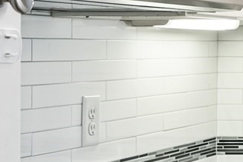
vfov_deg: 10.5
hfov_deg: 11.8
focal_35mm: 130
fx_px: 877
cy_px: 42
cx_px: 640
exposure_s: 1/5
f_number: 7.1
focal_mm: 20
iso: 400
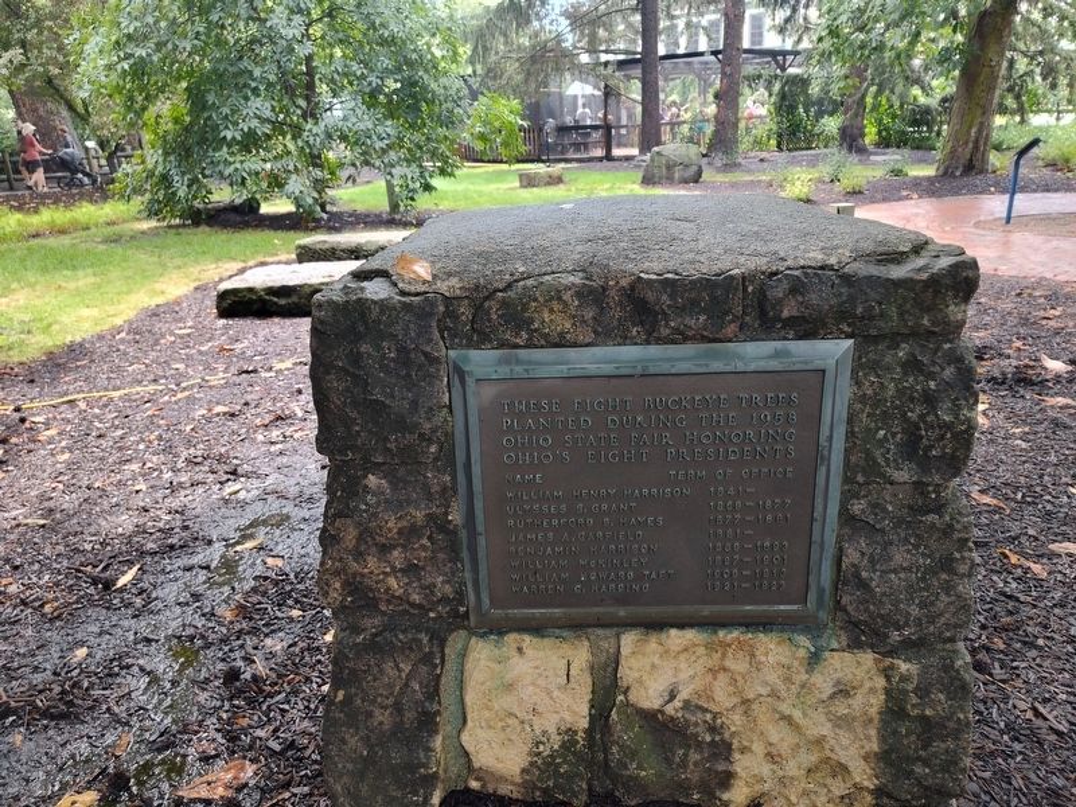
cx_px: 538
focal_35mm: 23
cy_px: 404
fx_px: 715
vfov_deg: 58.9
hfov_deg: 73.9
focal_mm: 5.56
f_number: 1.8
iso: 248
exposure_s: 1/120
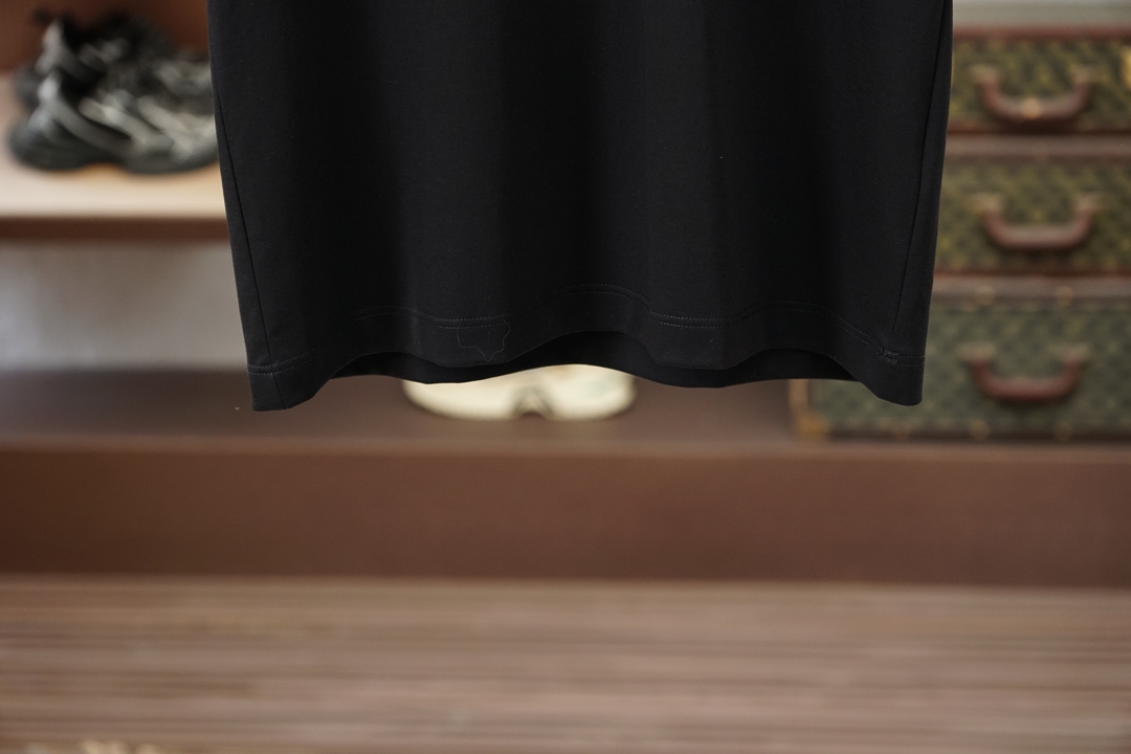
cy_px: 377
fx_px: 3157
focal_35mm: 100
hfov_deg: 20.3
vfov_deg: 13.6
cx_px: 566
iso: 640
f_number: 3.5
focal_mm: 67
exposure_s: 1/125
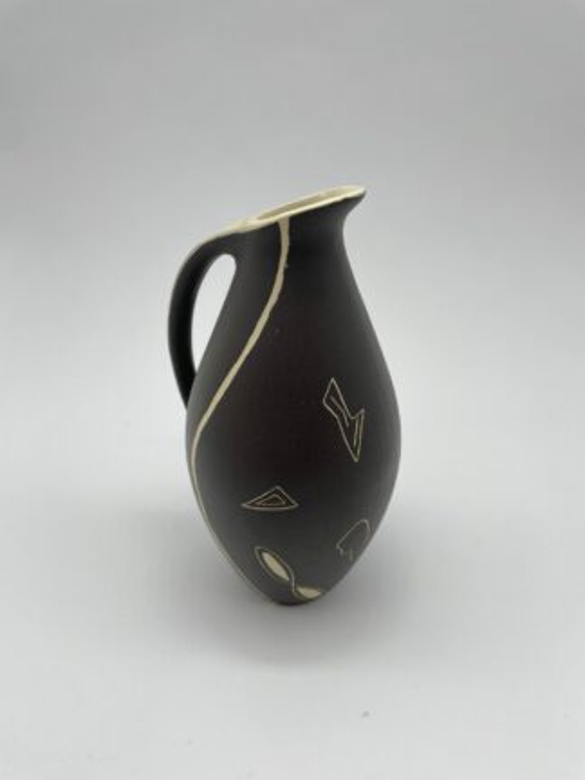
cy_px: 390
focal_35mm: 26
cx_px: 292
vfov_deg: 67.3
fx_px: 586
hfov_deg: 53.1
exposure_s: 1/449
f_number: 1.6
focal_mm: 4.2
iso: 50
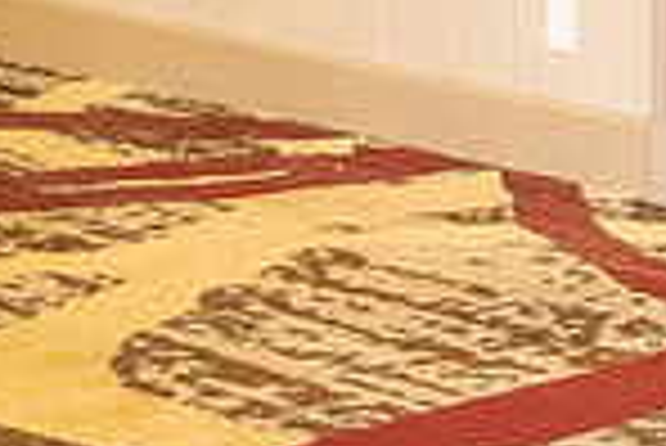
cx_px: 991
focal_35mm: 192
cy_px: -286
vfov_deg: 7.0
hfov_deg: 10.4
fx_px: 3555
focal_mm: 42
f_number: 2.8
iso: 1600
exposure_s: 1/125
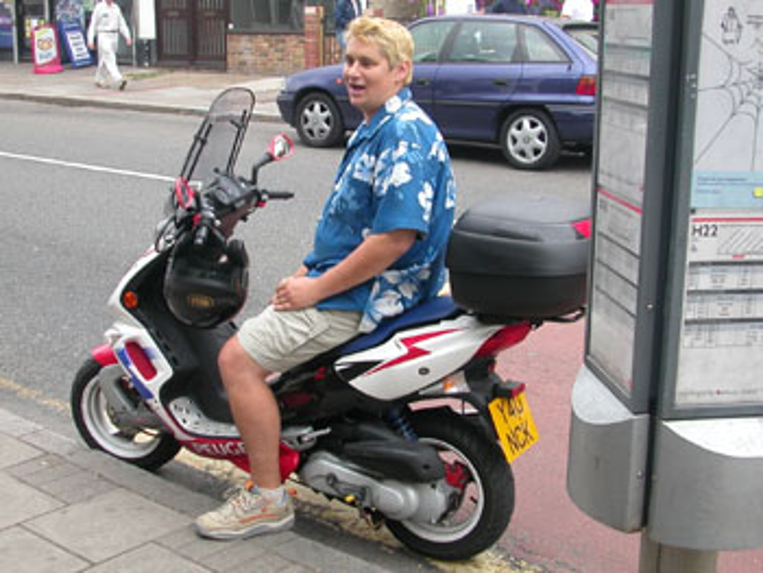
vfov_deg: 29.7
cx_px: 382
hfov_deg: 38.9
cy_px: 286
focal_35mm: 49
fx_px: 1081
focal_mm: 7.5
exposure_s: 1/170
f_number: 3.2
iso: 100
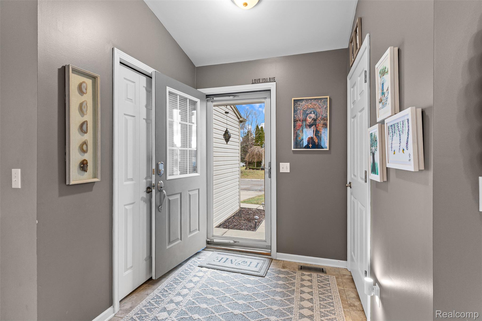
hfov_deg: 93.3
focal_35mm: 17
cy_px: 160
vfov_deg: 70.5
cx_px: 241
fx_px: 228
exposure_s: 6
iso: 320
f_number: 8
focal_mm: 17
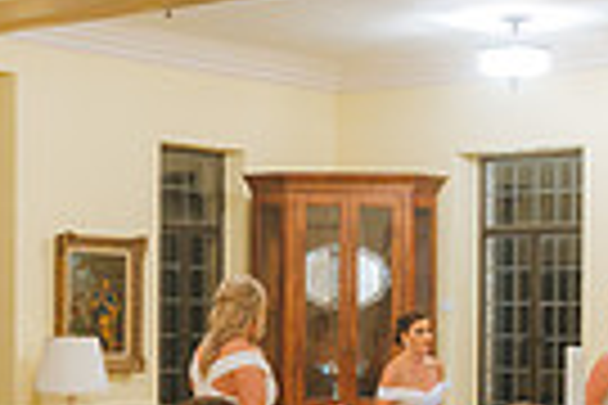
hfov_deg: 19.8
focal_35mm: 103
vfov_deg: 13.1
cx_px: 315
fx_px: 1739
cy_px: 387
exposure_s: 1/50
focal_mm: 24
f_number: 3.5
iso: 2000
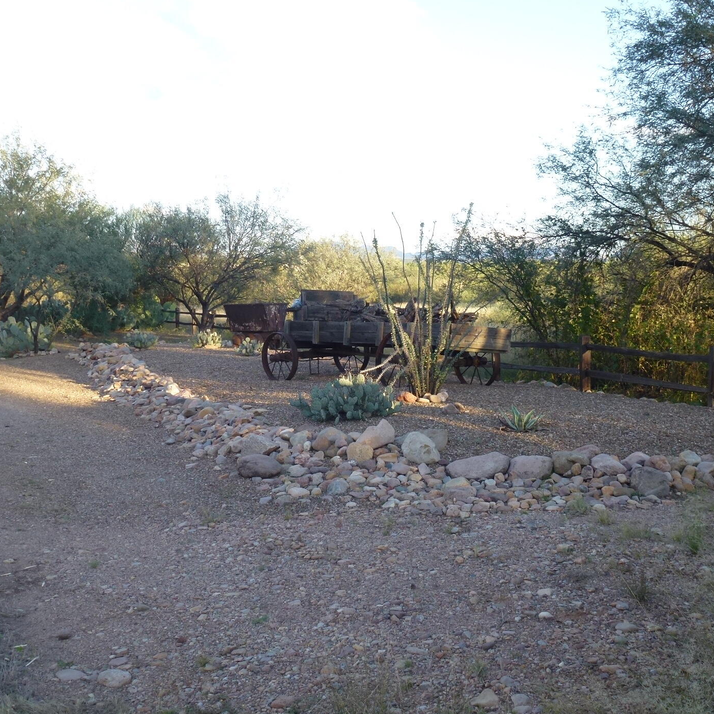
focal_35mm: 39
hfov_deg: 42.8
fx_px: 910
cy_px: 388
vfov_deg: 42.8
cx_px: 400
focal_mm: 5.4
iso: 100
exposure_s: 1/125
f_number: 3.5
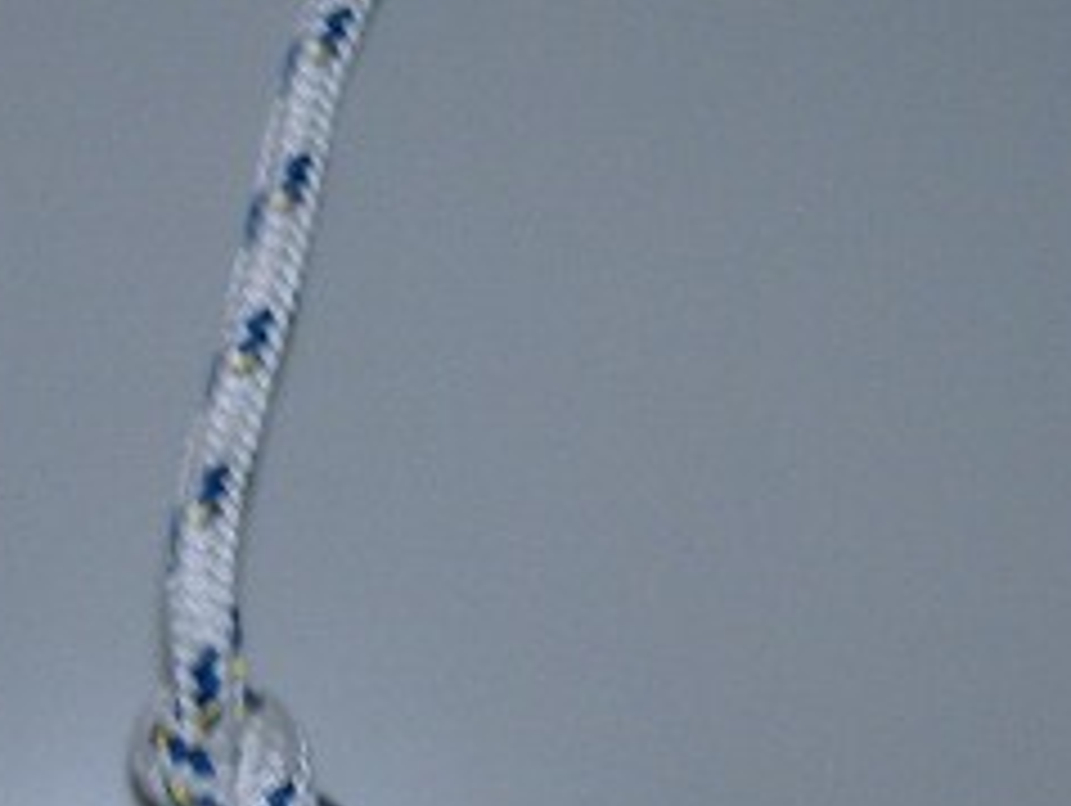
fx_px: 2911
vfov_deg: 15.5
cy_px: 788
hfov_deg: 20.6
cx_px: 220
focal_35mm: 94
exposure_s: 1/50
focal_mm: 5.8
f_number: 2.6
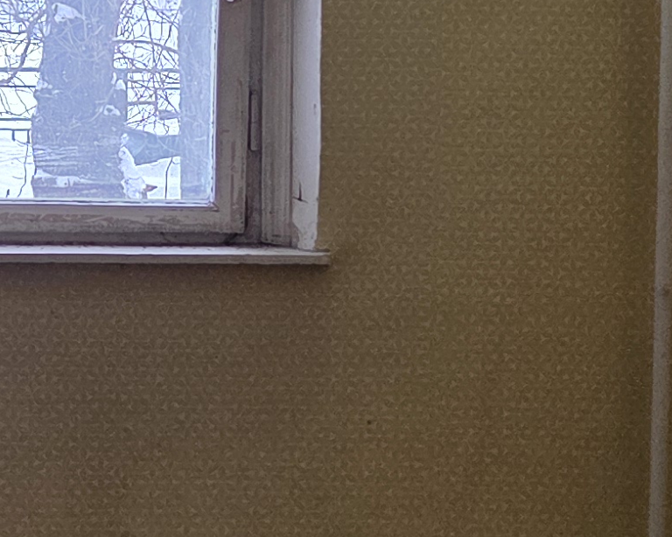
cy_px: -14
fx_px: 2326
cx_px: -186
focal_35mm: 117
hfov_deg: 15.7
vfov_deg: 13.0
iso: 125
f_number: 1.8
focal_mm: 5.4
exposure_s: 1/100
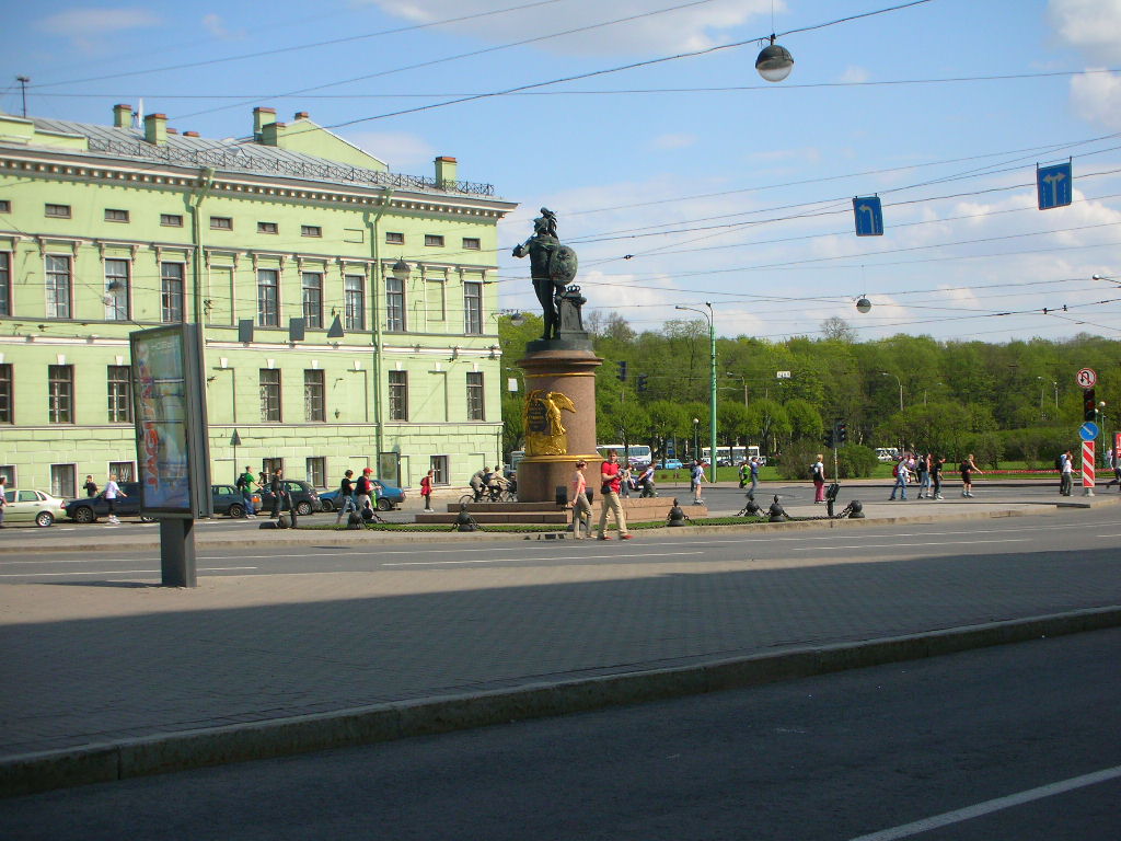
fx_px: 1975
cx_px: 560
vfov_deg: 24.0
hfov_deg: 31.7
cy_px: 420
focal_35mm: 61
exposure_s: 1/86.1
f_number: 11.3
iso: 50
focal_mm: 10.1
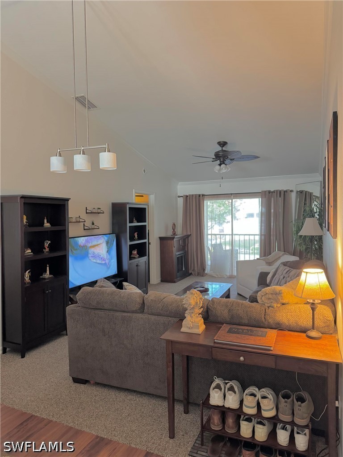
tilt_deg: -2.7
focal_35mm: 24
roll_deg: +1.4
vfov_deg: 71.6
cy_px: 228
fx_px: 317
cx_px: 172
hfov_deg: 56.8
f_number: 1.78
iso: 800
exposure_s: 1/60
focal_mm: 6.76
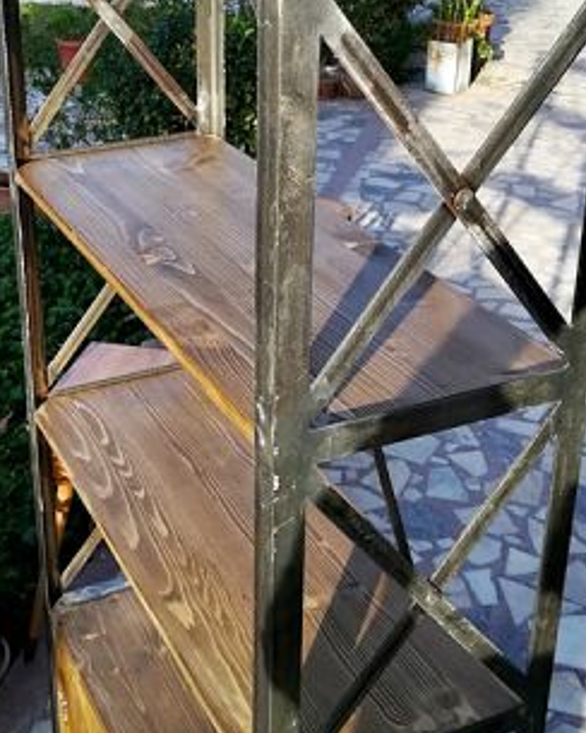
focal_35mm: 50
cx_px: 204
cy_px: 255
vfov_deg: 37.0
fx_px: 1084
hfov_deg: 30.1
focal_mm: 3.83
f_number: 2.2
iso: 50
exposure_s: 1/226
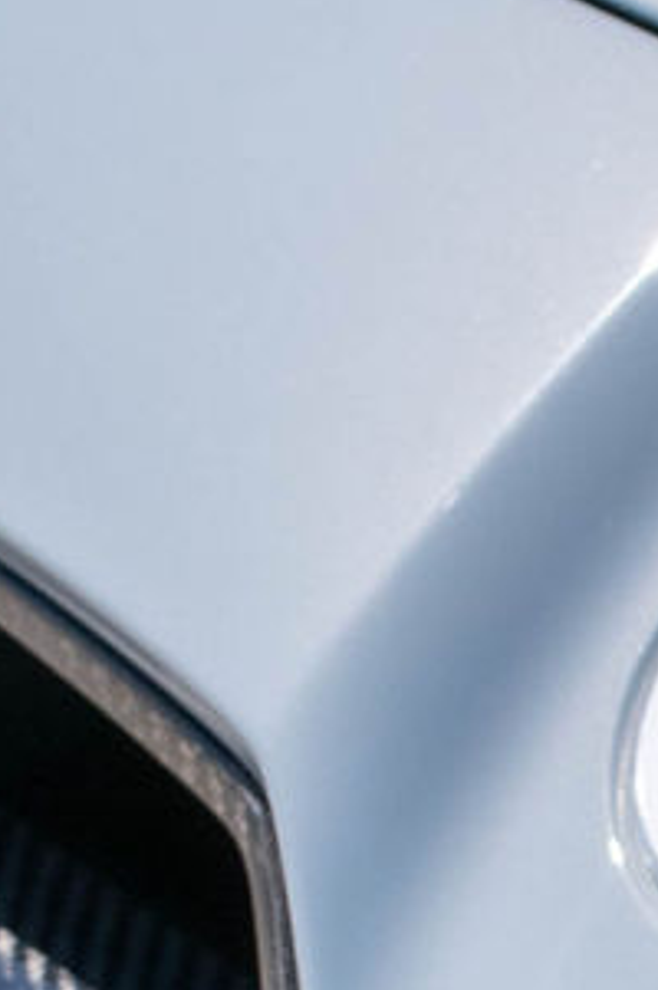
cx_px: 1296
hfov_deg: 6.4
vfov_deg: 9.8
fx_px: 5688
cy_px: 1105
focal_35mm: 207
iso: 400
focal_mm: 27
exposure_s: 1/2000
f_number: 8
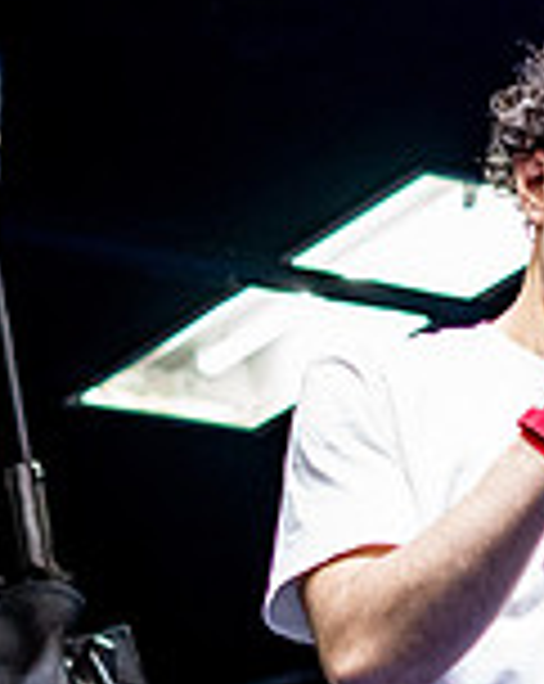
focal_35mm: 269
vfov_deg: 7.2
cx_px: 1119
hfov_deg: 5.6
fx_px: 5430
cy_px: 727
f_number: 1.8
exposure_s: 1/500
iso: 2000
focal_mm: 50
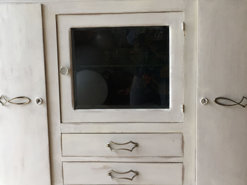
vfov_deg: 28.0
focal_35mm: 52
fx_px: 371
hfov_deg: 36.8
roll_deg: +1.7
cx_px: 122
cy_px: 74
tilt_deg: -8.4
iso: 32
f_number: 2.2
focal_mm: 4.15
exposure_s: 1/33
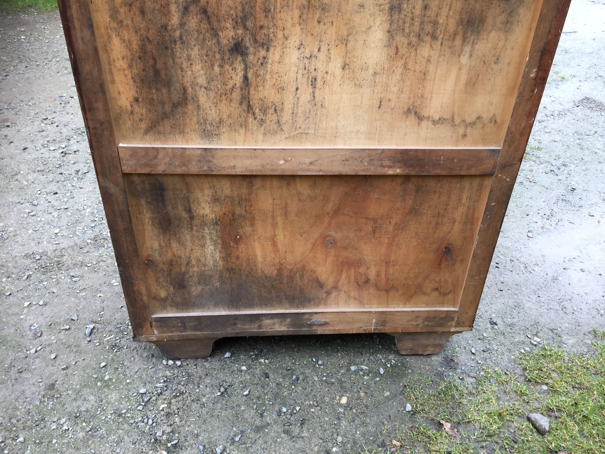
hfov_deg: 61.7
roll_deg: -2.3
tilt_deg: -36.3
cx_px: 302
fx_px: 507
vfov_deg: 48.2
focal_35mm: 29
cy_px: 227
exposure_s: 1/60
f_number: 2.2
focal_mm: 4.15
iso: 32
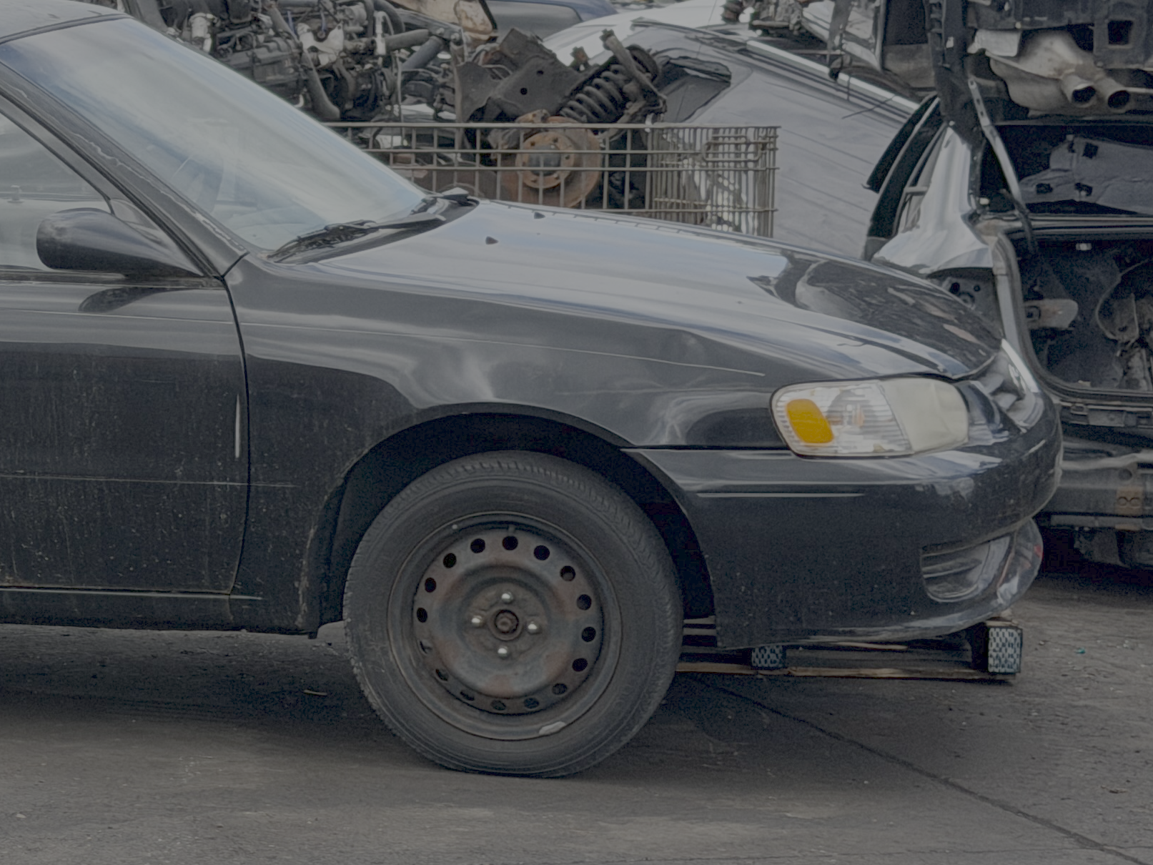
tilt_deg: -4.4
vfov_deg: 12.3
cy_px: 326
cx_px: -156
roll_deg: +0.7
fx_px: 3997
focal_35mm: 120
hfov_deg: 15.9
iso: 64
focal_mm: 6.76
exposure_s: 1/3891
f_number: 1.78
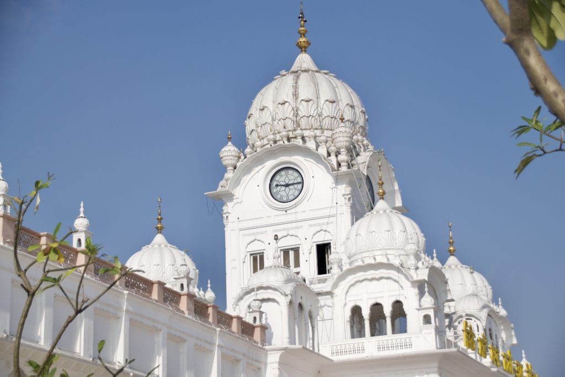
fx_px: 1460
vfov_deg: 14.7
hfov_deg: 21.9
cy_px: 188
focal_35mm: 93
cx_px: 282
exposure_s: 1/1600
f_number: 6.3
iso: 200
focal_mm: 62
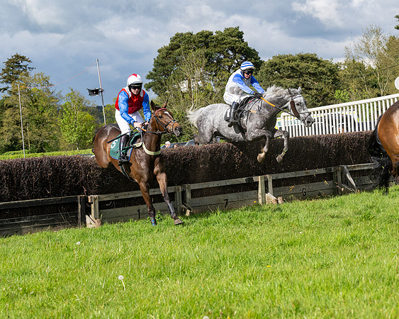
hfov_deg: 22.3
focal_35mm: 86
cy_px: 164
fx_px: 1013
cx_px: 205
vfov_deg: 17.9
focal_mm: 70
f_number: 5
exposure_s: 1/2500
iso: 400
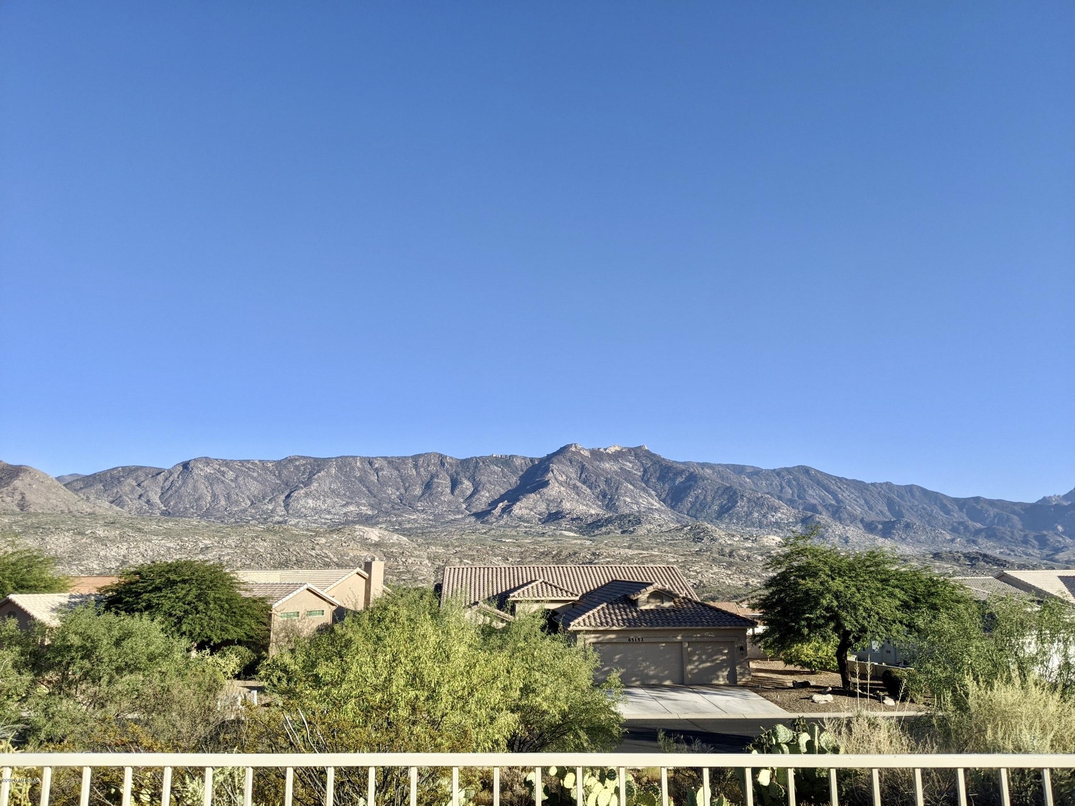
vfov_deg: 51.4
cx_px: 538
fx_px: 838
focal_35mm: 27
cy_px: 403
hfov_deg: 65.3
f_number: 1.8
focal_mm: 4.44
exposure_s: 1/2347
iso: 62
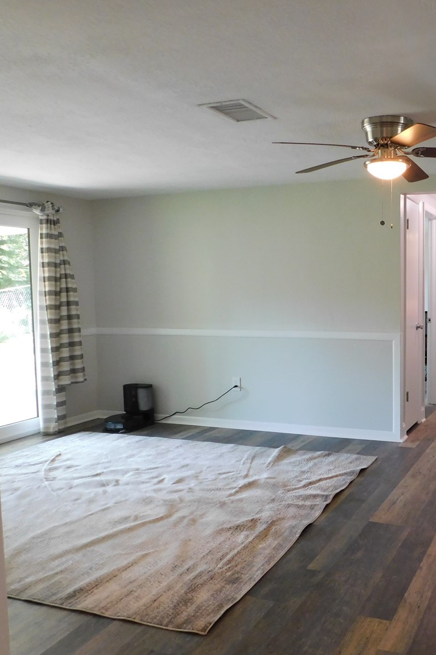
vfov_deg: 58.7
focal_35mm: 32
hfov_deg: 38.9
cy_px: 328
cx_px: 372
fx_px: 581
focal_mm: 4
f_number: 3
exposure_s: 1/30
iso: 250
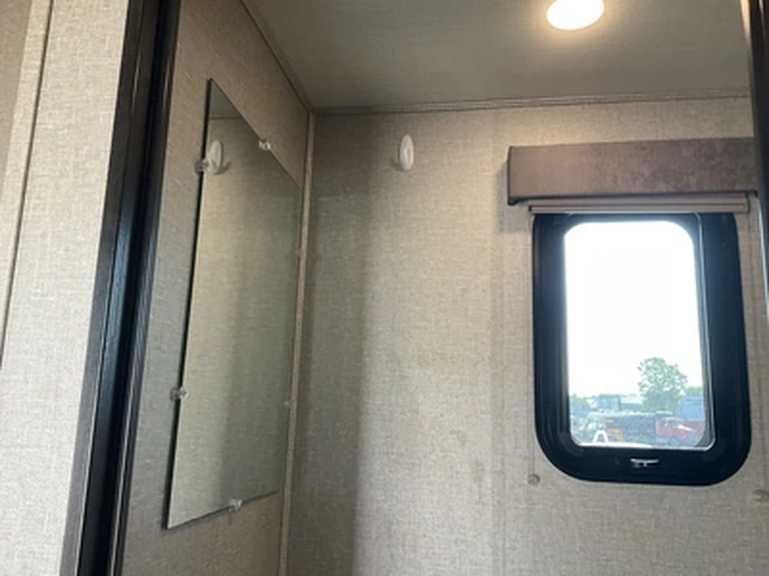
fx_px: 644
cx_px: 384
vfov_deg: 48.2
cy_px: 288
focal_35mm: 29
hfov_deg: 61.7
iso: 64
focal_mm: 3
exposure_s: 1/87
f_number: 1.8
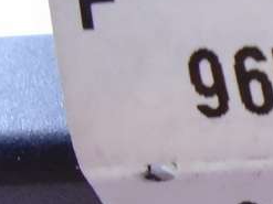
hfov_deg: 13.9
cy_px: 208
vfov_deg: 12.7
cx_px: 582
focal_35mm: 115
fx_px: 907
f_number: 3.2
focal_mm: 4.6
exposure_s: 1/30
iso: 200
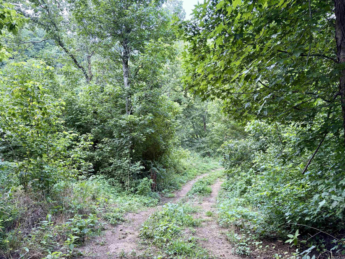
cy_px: 130
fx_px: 259
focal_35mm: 26
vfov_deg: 53.1
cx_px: 172
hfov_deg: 67.3
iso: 80
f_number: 1.6
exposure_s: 1/121
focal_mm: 5.96
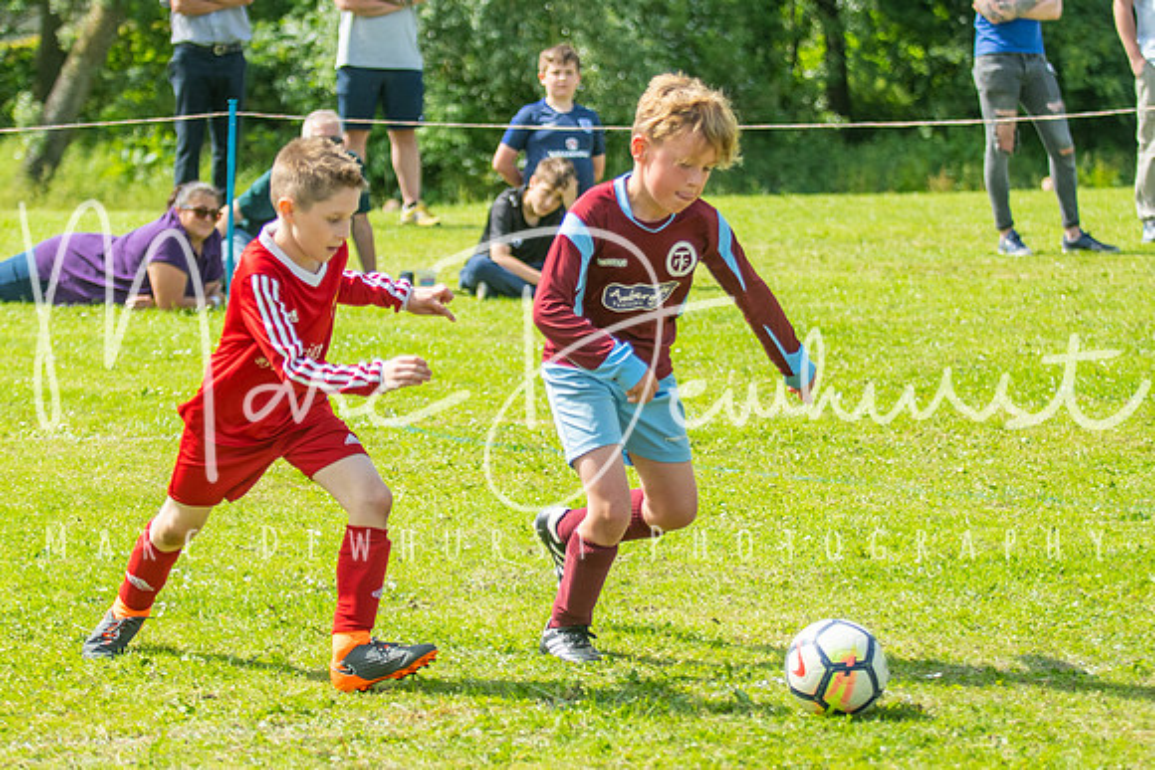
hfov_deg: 12.6
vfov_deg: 8.4
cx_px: 527
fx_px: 5217
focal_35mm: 163
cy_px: 310
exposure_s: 1/1600
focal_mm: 80
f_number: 3.2
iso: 250
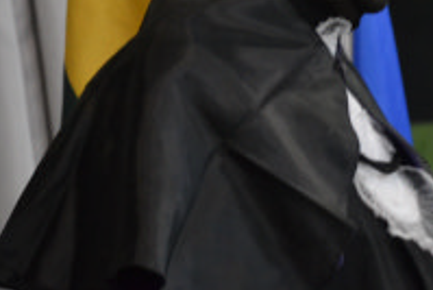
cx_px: 348
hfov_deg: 6.4
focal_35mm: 320
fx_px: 3855
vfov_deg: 4.3
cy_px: 32
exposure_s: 1/25
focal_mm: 85
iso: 3200
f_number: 5.6
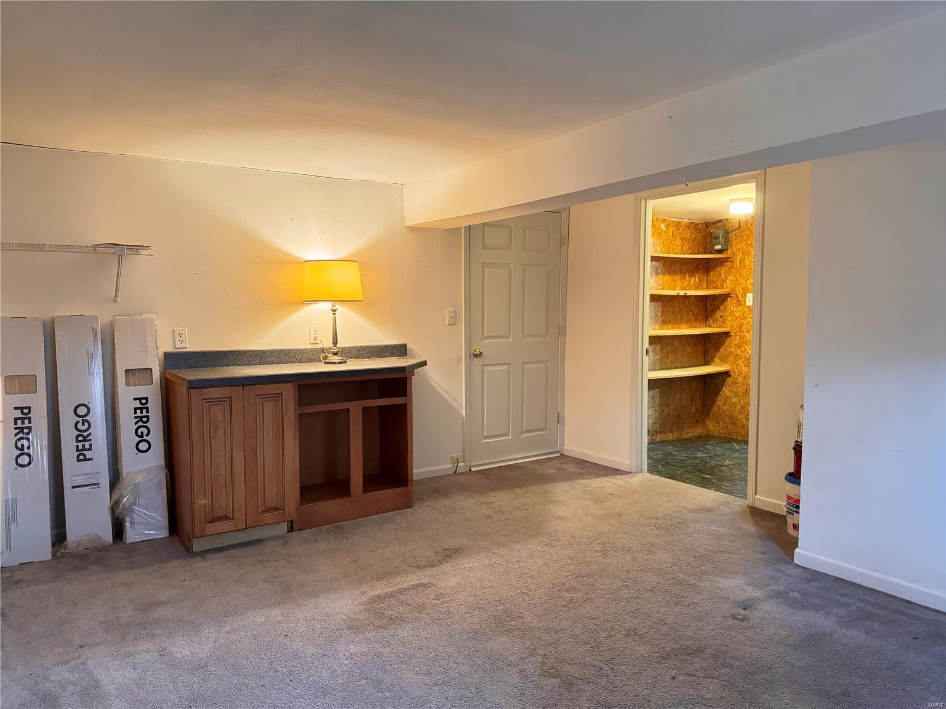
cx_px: 473
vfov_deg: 56.8
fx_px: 656
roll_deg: +0.2
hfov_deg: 71.6
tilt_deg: -4.5
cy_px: 354
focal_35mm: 24
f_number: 1.78
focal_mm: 6.76
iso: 800
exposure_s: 1/40
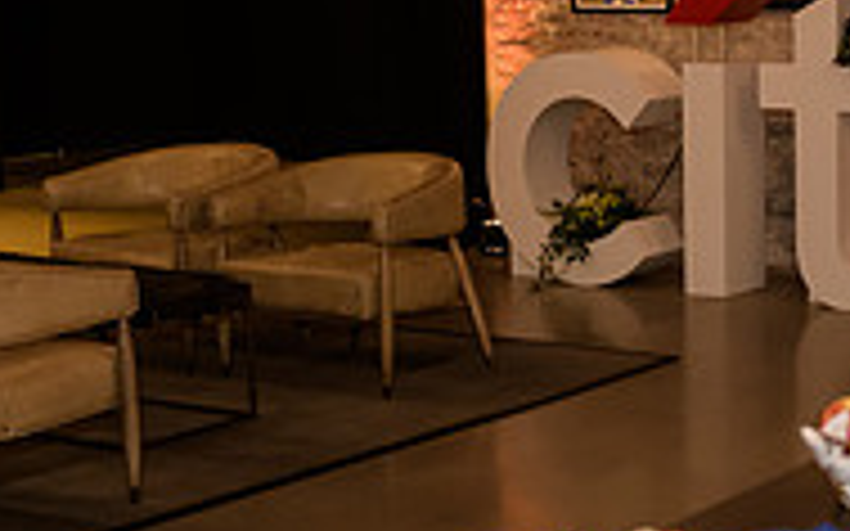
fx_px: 2246
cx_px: 715
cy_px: 385
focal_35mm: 97
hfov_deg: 21.1
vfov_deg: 13.4
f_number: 3.2
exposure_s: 1/125
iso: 1250
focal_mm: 31
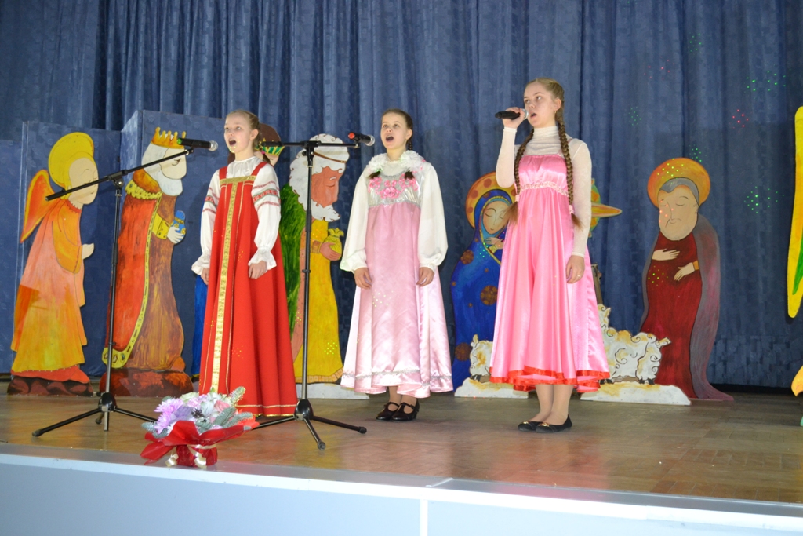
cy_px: 268
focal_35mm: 36
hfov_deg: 53.1
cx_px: 402
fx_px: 803
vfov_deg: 36.9
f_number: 4
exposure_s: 1/60
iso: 1800
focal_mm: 24
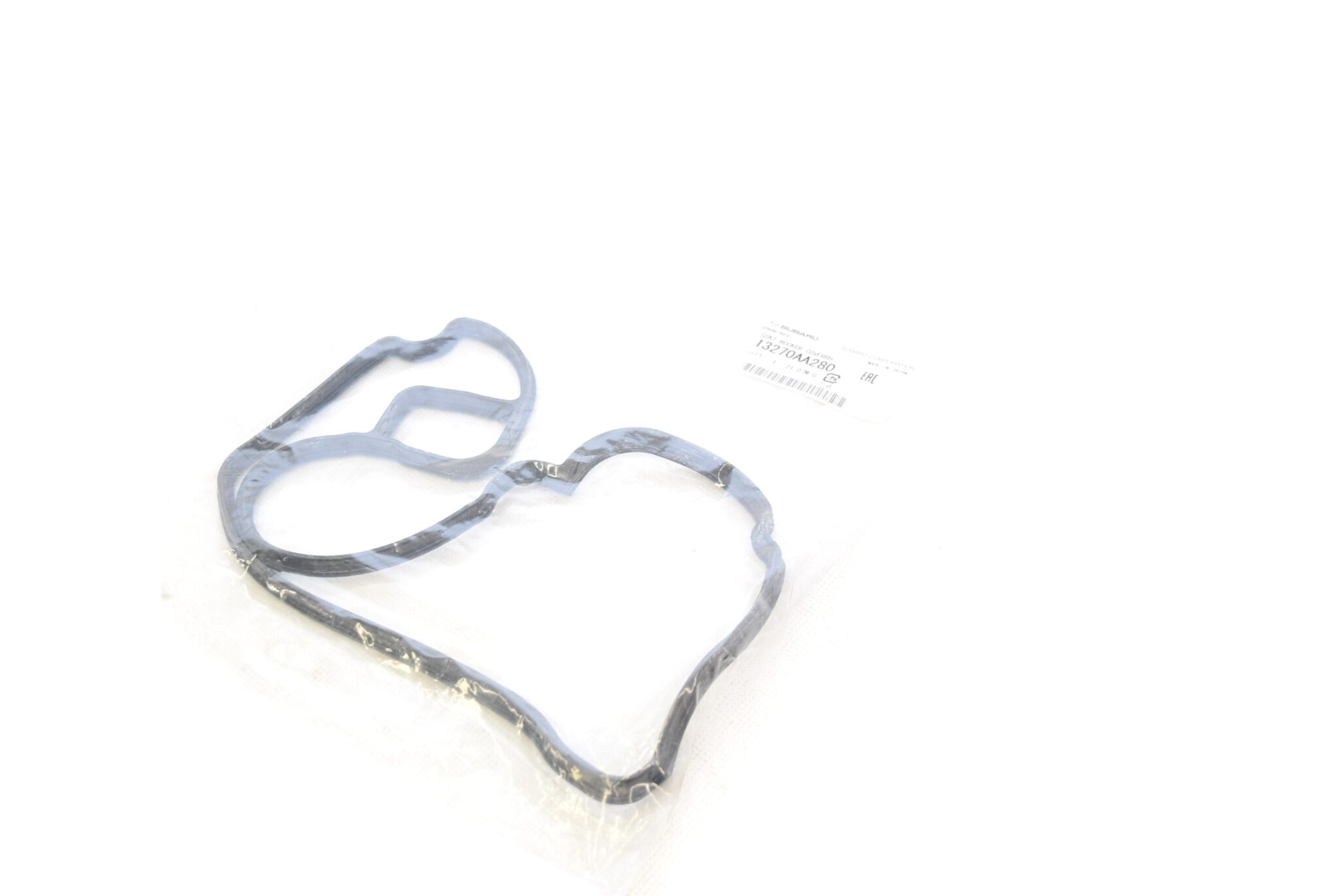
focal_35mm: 42
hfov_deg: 46.4
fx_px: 1566
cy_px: 448
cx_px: 670
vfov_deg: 31.9
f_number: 5.6
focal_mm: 28
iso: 400
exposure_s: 1/125
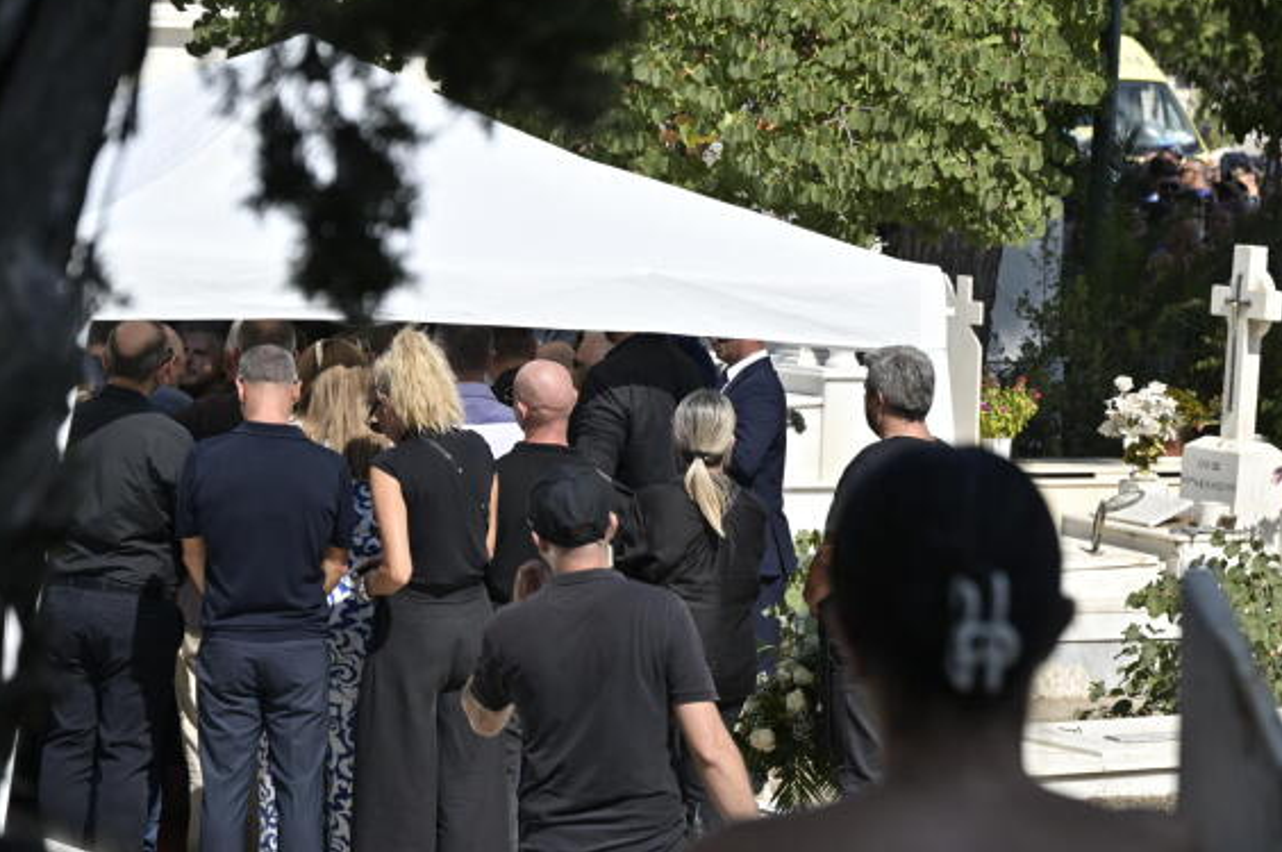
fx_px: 5622
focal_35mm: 158
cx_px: 743
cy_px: 410
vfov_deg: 8.7
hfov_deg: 13.0
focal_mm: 135
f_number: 8
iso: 200
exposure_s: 1/640
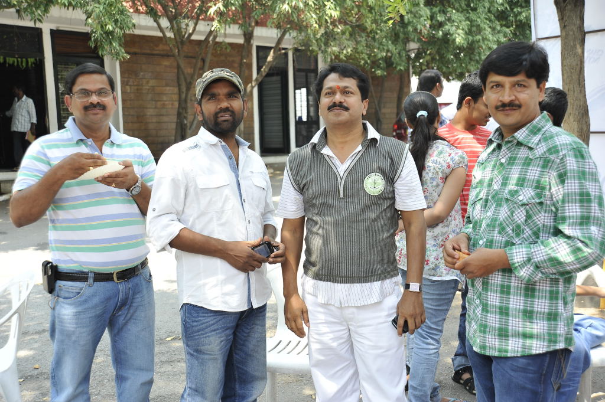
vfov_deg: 31.8
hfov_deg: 46.4
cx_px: 302
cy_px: 201
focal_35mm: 42
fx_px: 705
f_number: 4.5
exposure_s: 1/160
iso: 250
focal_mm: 42
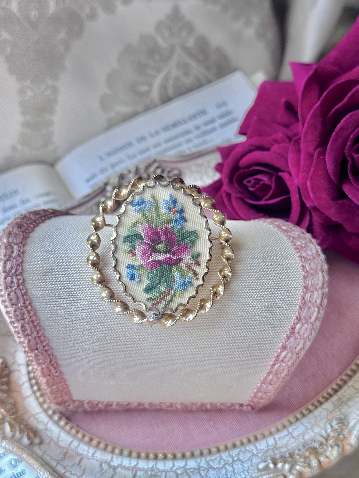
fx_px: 664
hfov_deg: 30.3
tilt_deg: -54.8
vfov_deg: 39.7
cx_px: 180
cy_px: 239
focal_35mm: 48
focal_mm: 6.76
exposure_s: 1/334
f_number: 1.78
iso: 64
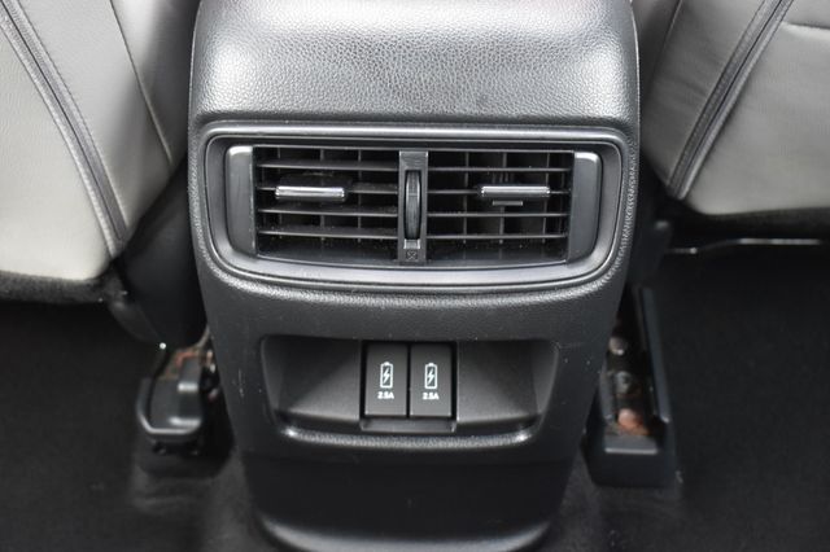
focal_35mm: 51
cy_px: 276
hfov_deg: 38.9
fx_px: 1175
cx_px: 415
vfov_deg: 26.5
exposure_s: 1/15
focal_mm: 34
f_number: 6.3
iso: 1100
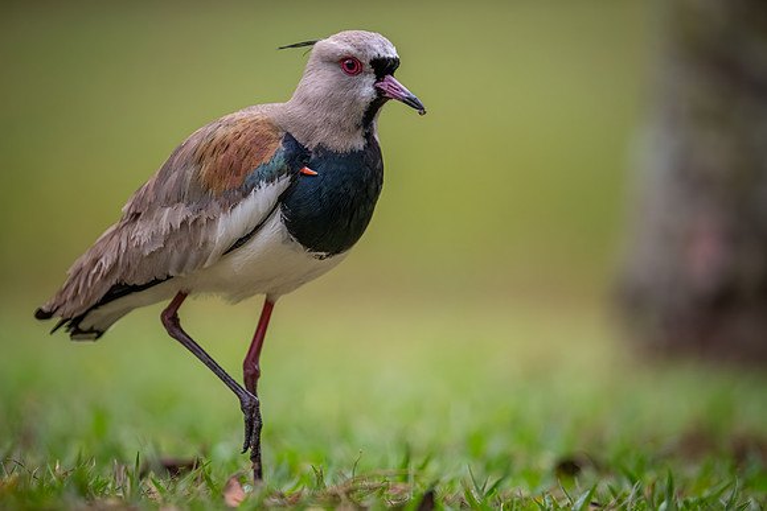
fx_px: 8524
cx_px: 384
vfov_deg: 3.4
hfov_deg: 5.2
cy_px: 256
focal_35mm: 400
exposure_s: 1/1000
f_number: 4.5
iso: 2800
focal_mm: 400
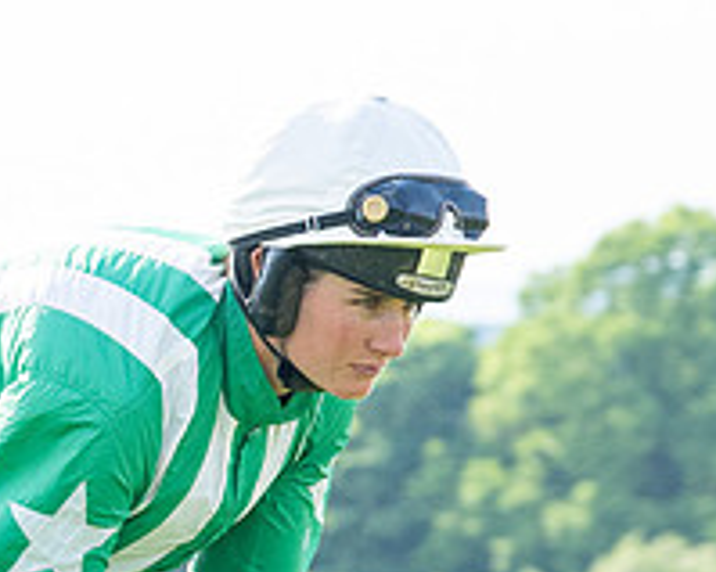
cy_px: 934
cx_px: 495
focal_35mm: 578
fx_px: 12242
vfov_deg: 2.7
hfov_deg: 3.3
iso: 400
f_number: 5
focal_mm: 79
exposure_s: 1/800
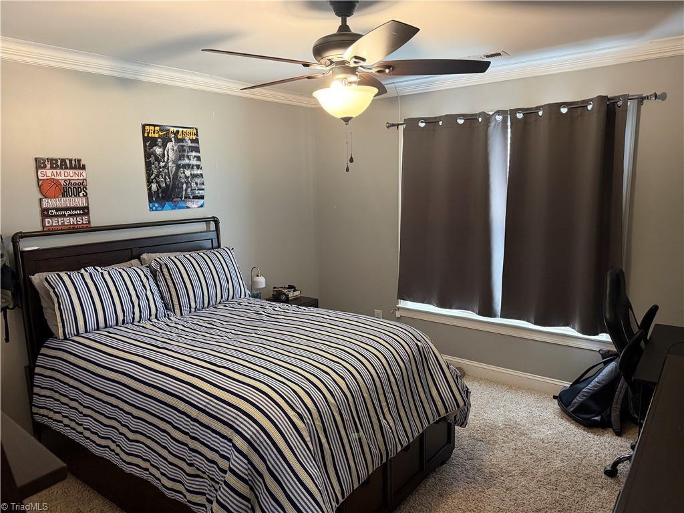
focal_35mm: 24
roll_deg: +1.5
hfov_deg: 71.6
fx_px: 474
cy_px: 256
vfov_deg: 56.8
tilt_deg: -9.6
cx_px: 342
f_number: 1.78
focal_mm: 6.76
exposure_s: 1/60
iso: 500
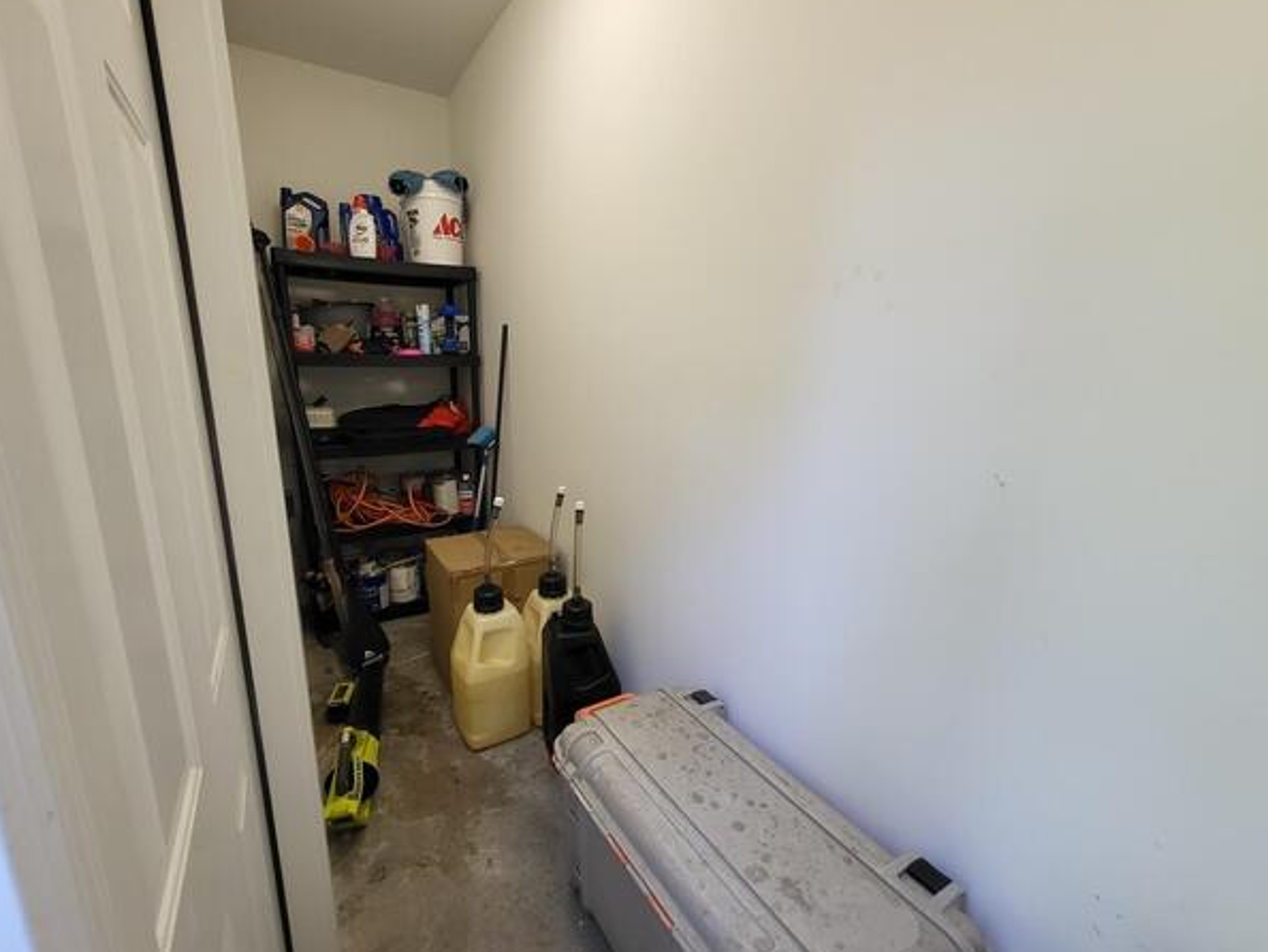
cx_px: 604
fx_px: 513
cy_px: 487
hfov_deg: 102.0
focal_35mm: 14
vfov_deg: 85.7
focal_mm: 1.74
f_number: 2.2
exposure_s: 1/60
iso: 80
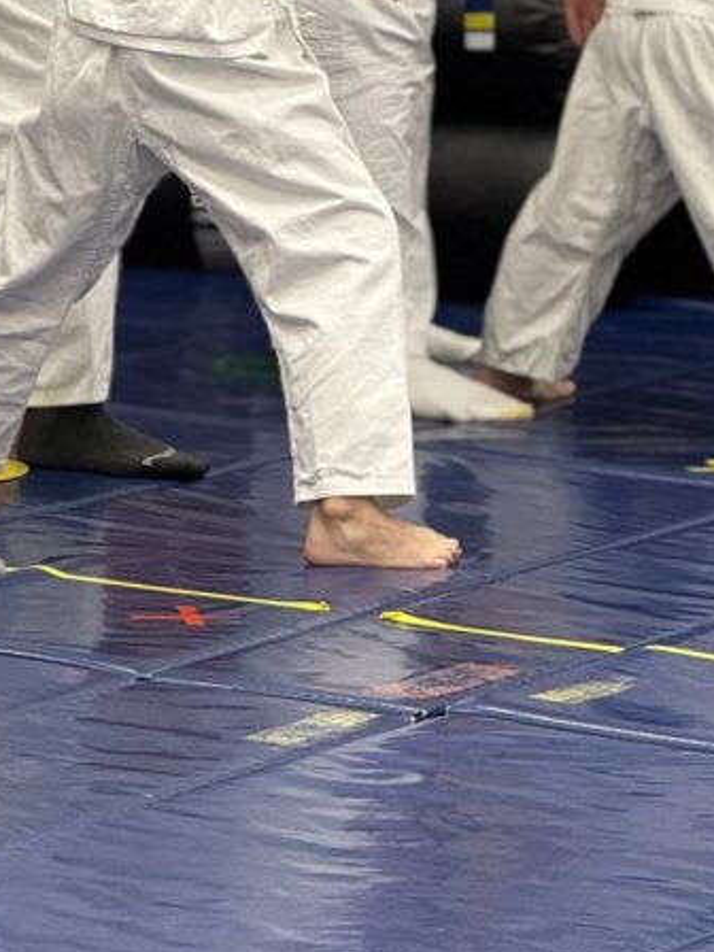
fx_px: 4840
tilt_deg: -5.7
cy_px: -91
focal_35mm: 176
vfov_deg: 11.1
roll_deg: -1.5
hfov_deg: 8.4
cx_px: 110
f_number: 2.8
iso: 125
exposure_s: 1/60
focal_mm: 9
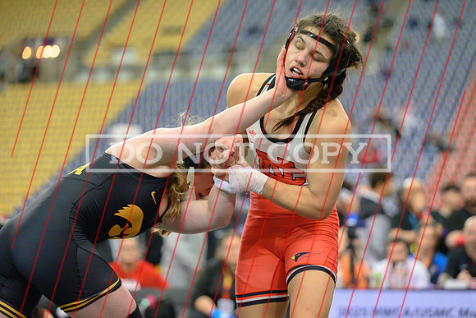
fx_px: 1728
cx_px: 253
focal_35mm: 131
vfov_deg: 10.5
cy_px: 145
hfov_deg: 15.7
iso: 4500
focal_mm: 120
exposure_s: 1/800
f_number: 2.8
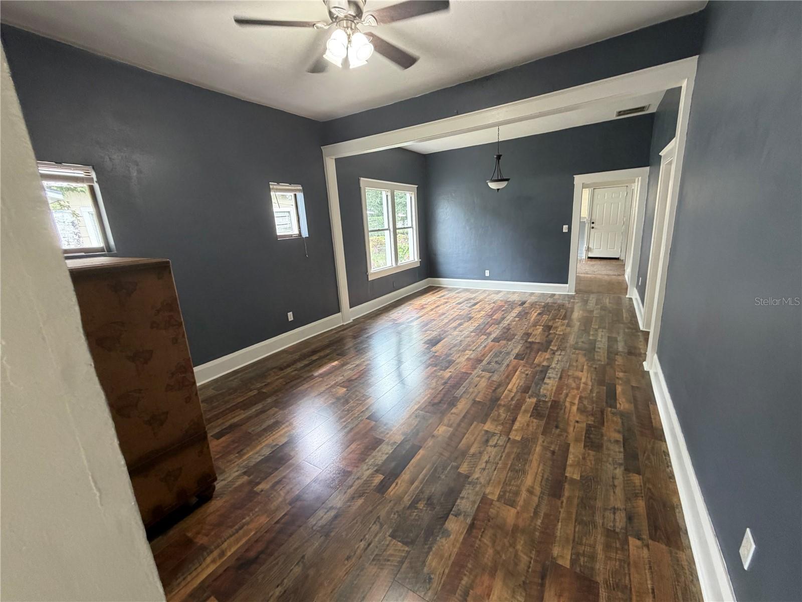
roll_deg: +4.5
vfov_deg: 85.7
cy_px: 301
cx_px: 401
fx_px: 324
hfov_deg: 102.1
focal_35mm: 14
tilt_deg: -14.2
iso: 250
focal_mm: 2.22
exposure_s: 1/60
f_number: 2.2
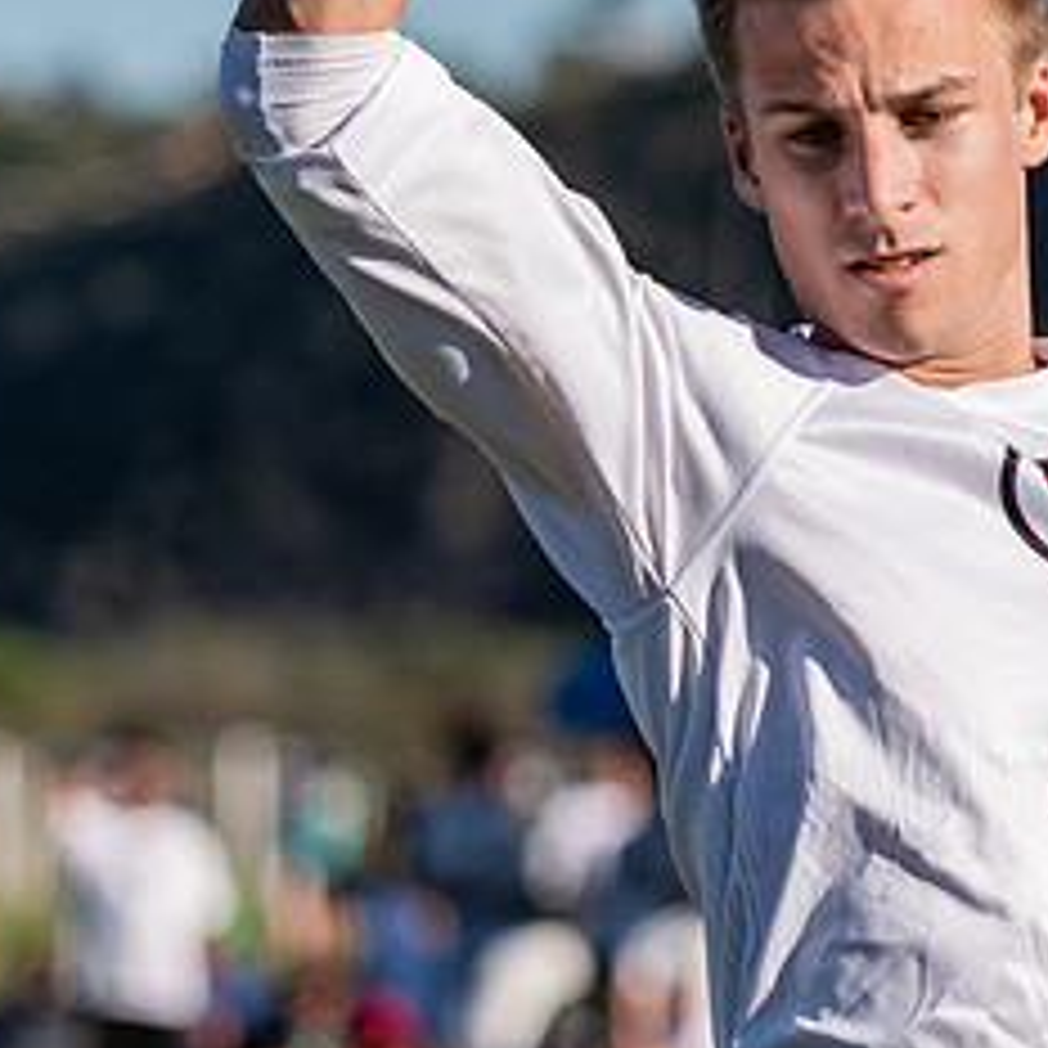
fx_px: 15037
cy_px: 81
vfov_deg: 4.0
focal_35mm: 439
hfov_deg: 4.0
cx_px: 1275
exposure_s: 1/2000
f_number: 2.8
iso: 100
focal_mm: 120
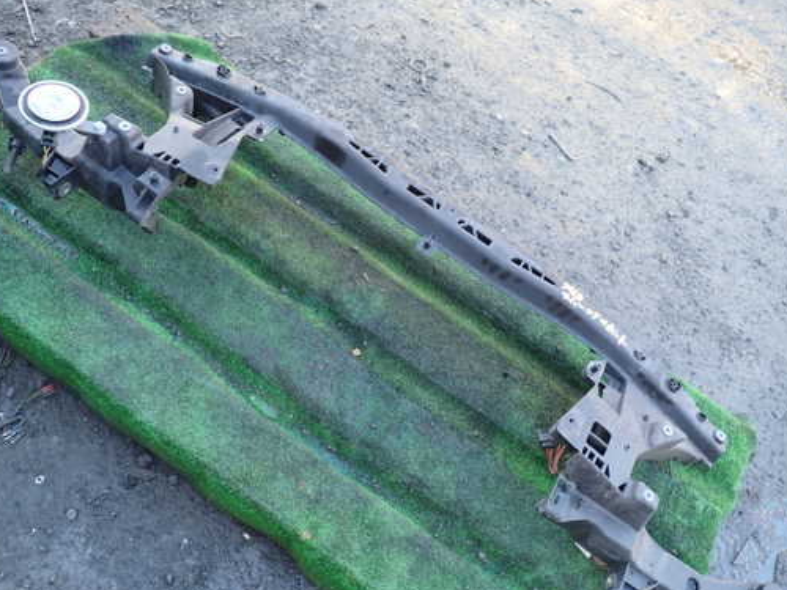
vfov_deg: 46.8
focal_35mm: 30
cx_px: 400
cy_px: 286
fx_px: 682
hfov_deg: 60.0
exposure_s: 1/60
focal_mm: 4.5
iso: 100
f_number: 2
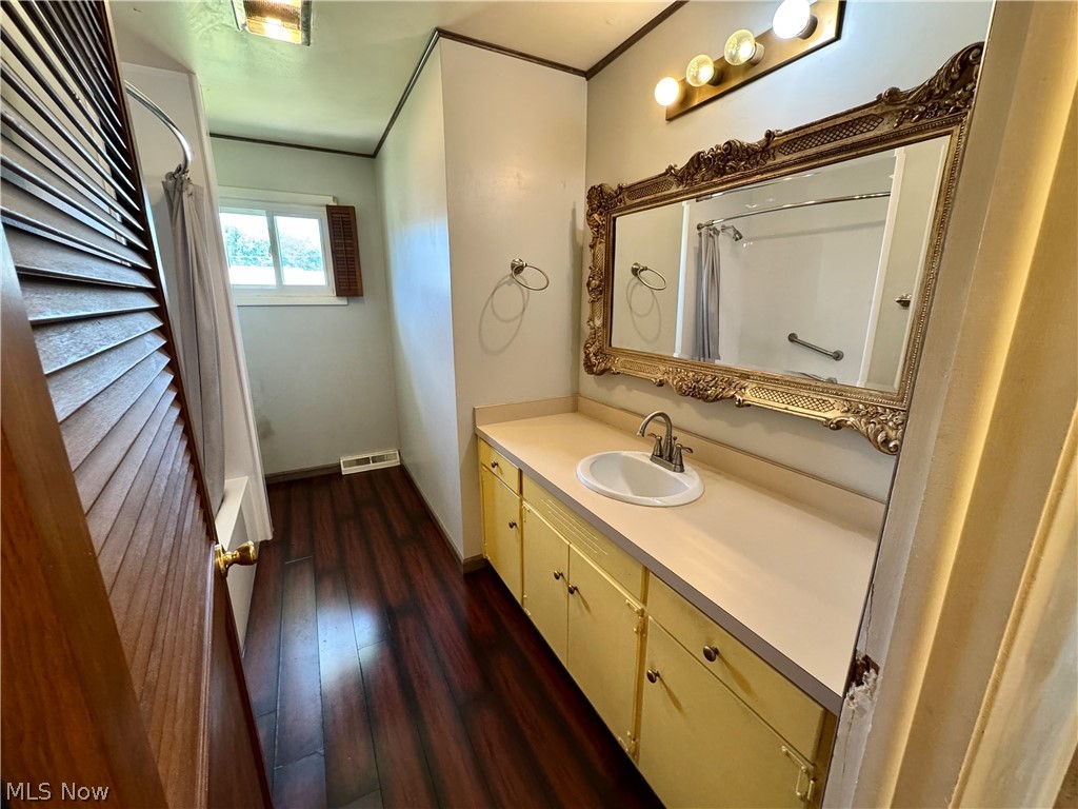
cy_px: 404
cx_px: 539
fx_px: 436
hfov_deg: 102.1
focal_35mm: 14
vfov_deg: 85.7
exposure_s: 1/60
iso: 320
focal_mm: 2.22
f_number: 2.2
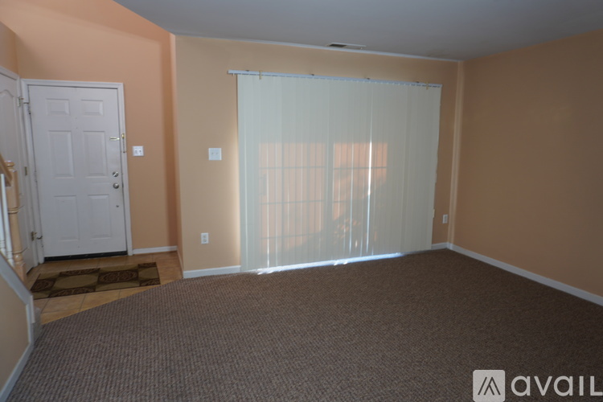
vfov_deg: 53.1
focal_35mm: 24
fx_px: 402
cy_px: 201
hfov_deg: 73.7
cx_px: 302
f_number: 5.6
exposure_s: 1/8
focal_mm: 16
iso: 100
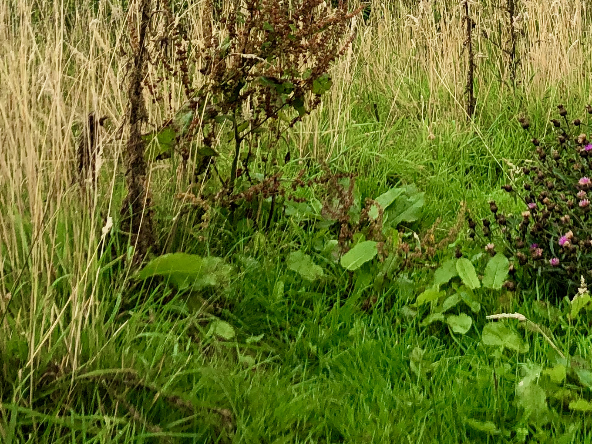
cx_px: 479
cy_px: -47
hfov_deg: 23.2
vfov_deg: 17.2
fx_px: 1419
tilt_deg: -6.0
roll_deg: +0.4
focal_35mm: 83
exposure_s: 1/1333
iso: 20
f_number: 1.8
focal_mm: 4
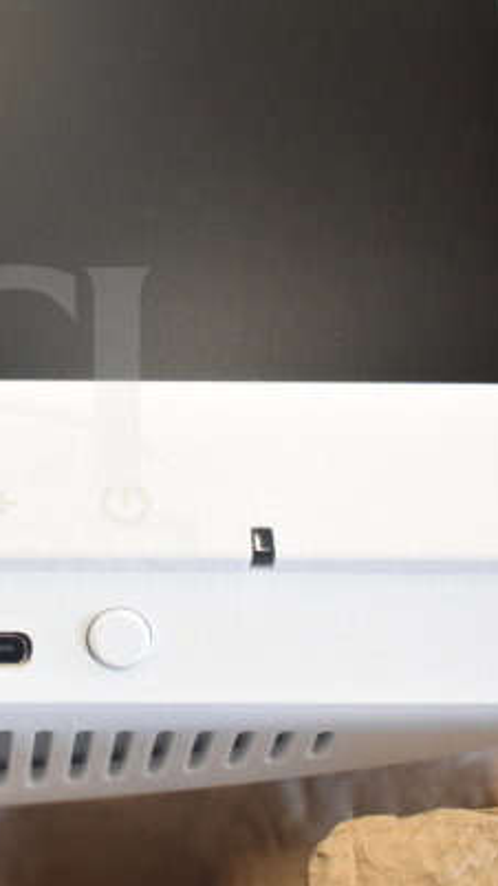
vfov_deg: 26.2
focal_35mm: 81
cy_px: 442
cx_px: -51
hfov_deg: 14.6
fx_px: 1902
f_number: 4.5
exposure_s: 1/50
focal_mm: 34
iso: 1400
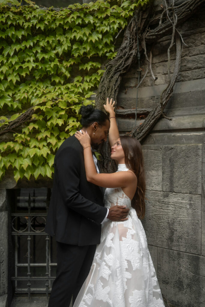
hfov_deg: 35.1
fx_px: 324
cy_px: 154
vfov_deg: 50.7
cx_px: 102
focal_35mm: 38
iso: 200
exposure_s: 1/160
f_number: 2.2
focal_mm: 38
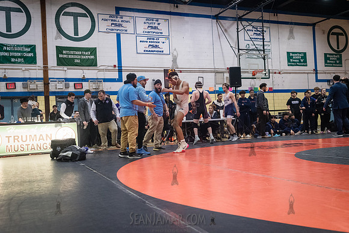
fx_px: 339
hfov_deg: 54.4
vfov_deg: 37.9
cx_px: 174
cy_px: 116
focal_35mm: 35
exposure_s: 1/400
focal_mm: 35
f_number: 4
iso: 8000
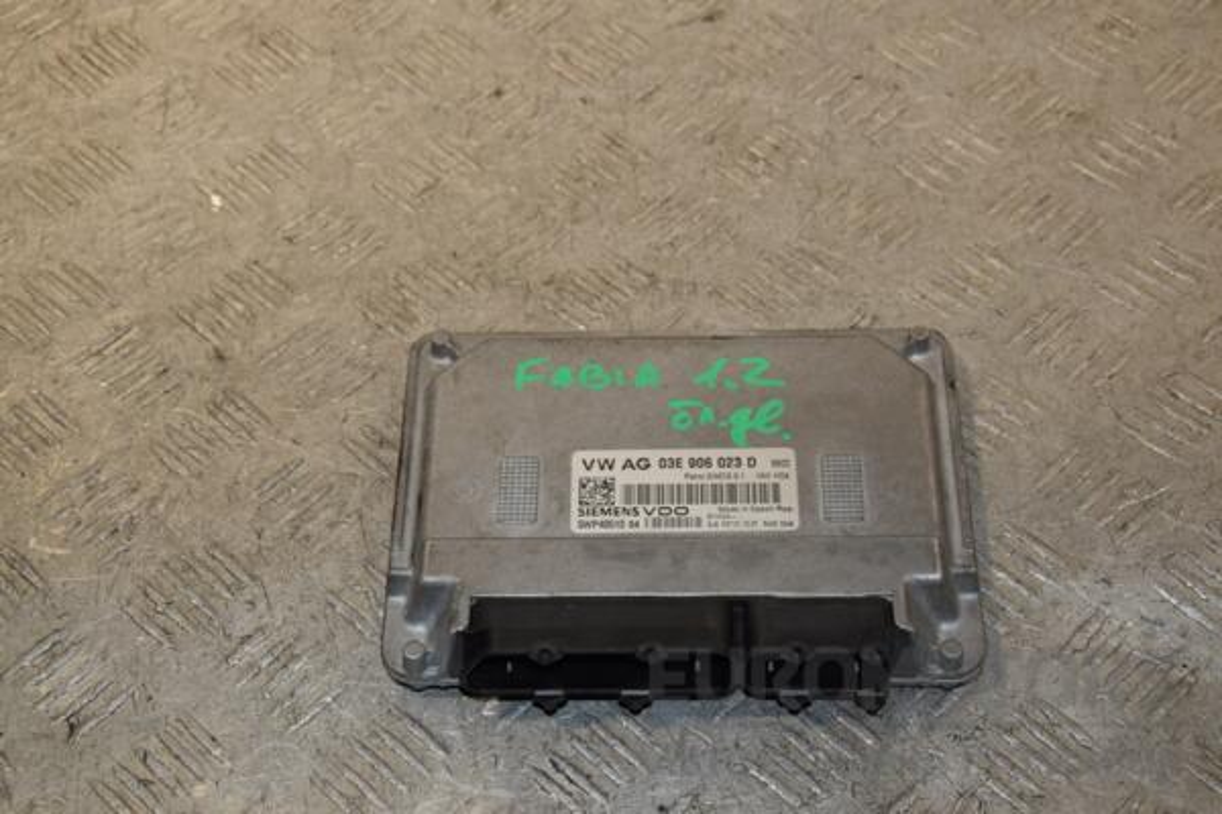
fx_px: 2138
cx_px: 611
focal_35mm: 63
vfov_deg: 21.6
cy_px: 407
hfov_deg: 31.9
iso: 800
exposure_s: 1/200
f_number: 7.1
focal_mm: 42
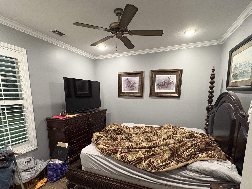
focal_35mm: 18
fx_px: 131
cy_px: 113
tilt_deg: -8.1
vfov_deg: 70.9
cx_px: 123
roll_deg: +1.1
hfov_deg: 87.7
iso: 400
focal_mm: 2.22
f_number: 2.2
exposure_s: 1/60
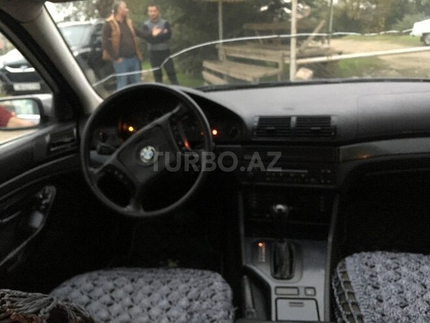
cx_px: 215
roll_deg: +5.6
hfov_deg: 61.7
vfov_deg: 48.2
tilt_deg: -19.3
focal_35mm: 29
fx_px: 360
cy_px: 162
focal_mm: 4.15
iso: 400
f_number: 2.2
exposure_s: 1/17
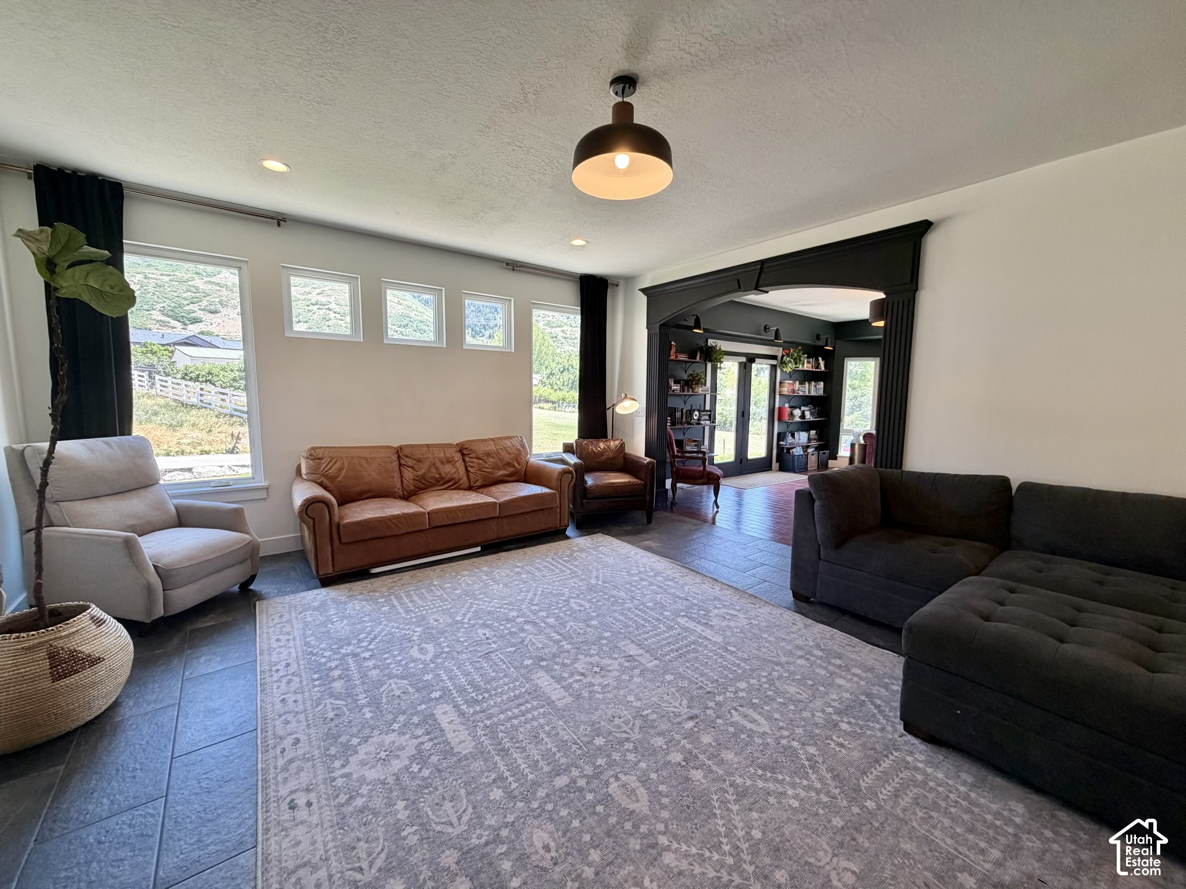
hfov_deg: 102.1
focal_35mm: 14
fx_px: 480
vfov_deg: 85.7
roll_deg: -0.8
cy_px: 444
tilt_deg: -5.8
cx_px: 593
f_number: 2.2
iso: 125
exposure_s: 1/120
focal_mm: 2.22
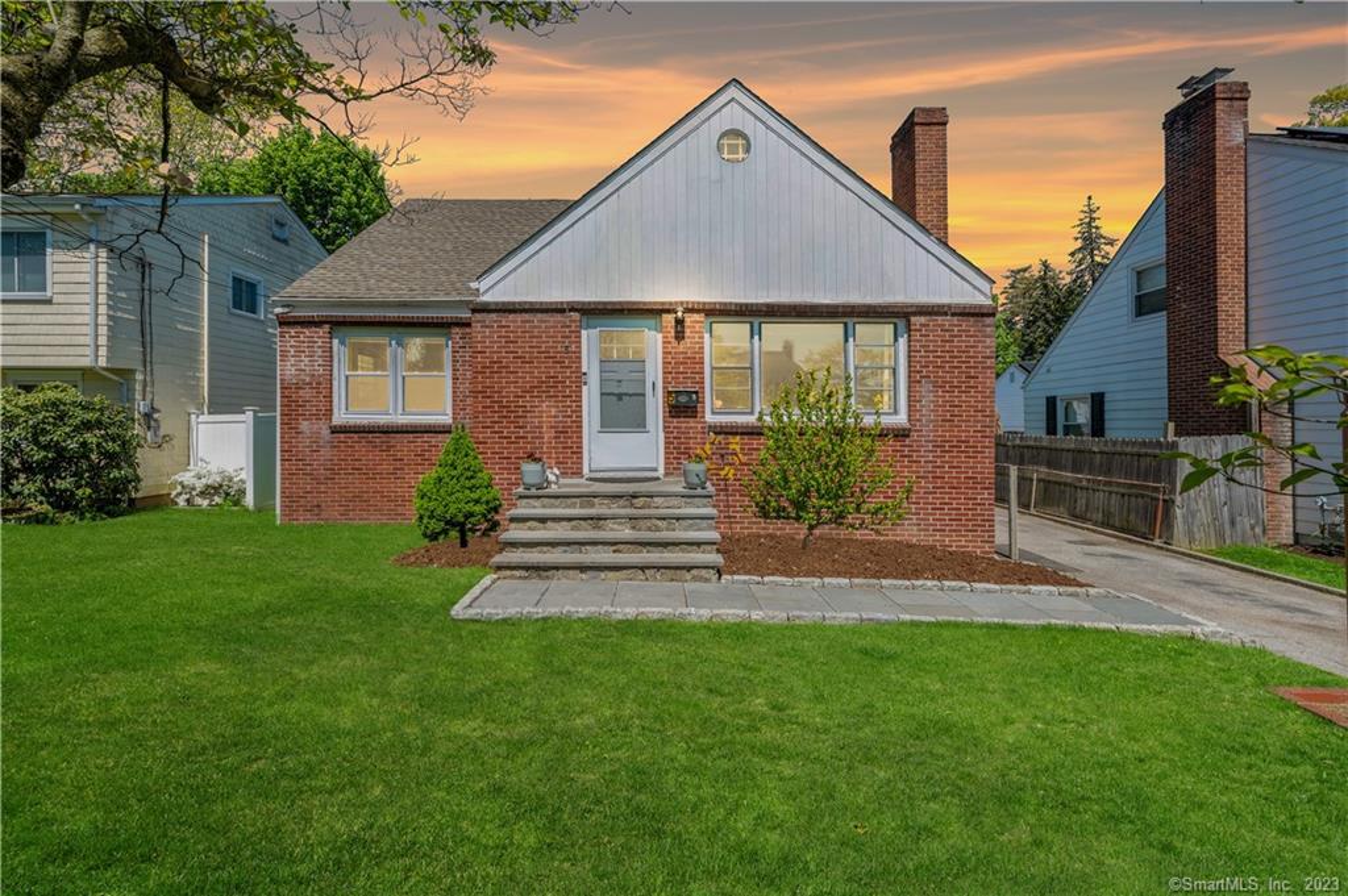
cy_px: 448
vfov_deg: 81.1
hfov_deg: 104.3
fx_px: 524
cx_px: 674
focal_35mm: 14
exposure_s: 1/320
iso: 200
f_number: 10
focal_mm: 14
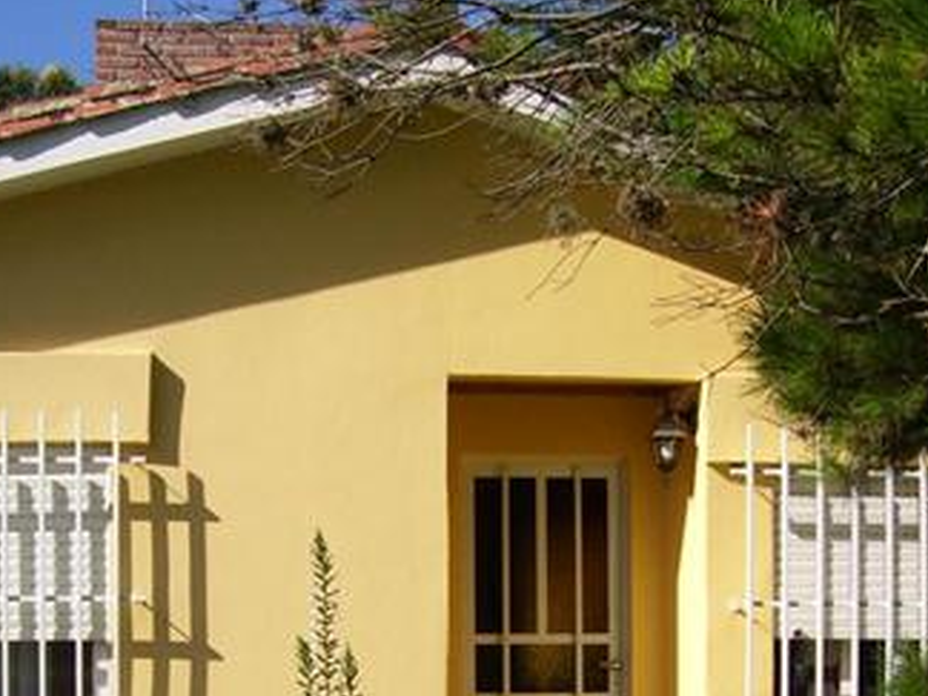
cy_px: 630
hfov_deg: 26.6
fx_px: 1957
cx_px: 329
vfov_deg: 19.8
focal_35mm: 73
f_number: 4.8
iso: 80
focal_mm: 6
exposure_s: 1/750
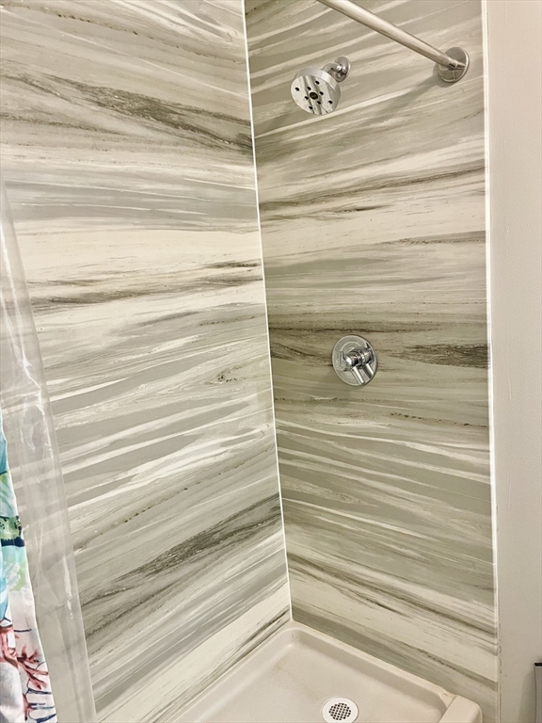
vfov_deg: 67.3
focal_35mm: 26
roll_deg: +4.1
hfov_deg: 53.1
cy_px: 362
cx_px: 271
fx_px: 543
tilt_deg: -8.7
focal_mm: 4.2
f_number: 1.6
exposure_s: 1/60
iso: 200
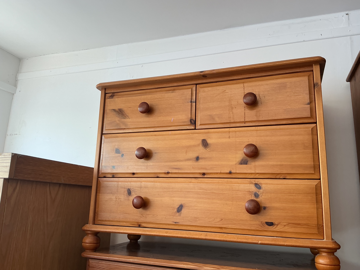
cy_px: 135
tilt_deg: +10.5
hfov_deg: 61.7
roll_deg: -3.9
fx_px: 302
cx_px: 180
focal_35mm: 29
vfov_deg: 48.2
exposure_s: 1/100
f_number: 1.8
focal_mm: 3
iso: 25
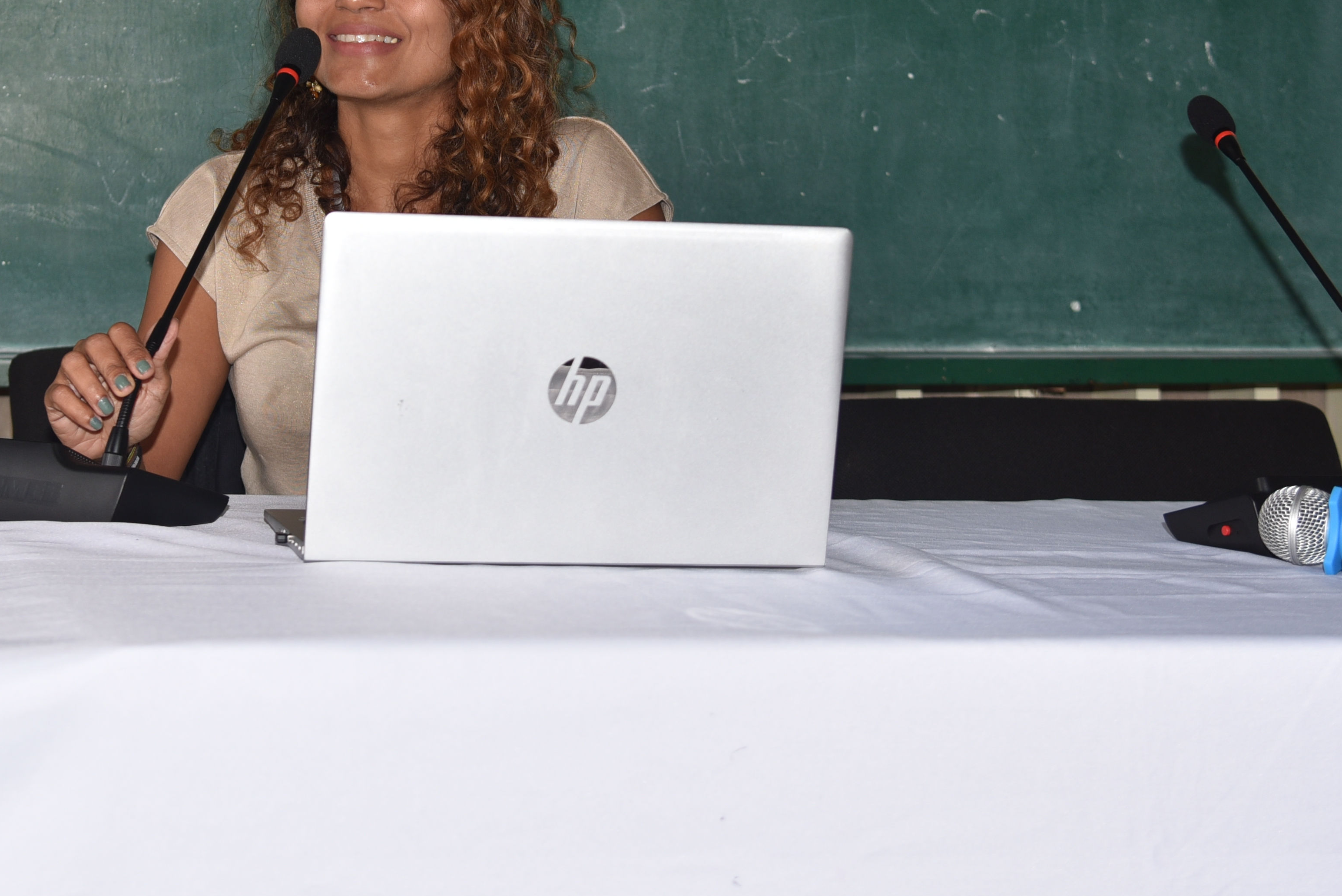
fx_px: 2759
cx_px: 419
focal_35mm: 74
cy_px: 110
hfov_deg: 27.1
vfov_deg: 18.2
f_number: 4
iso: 200
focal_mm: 38
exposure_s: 1/60
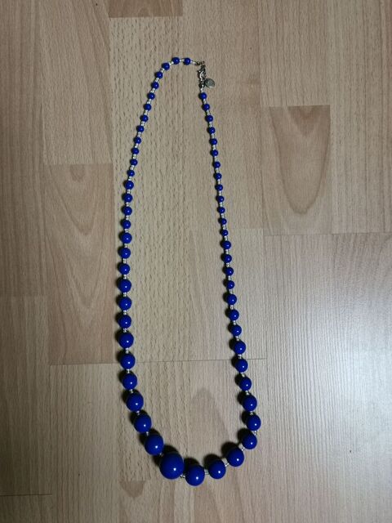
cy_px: 262
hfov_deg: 48.2
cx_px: 196
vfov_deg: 61.7
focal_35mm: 29
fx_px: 438
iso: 200
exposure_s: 1/50
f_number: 1.8
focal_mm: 5.58
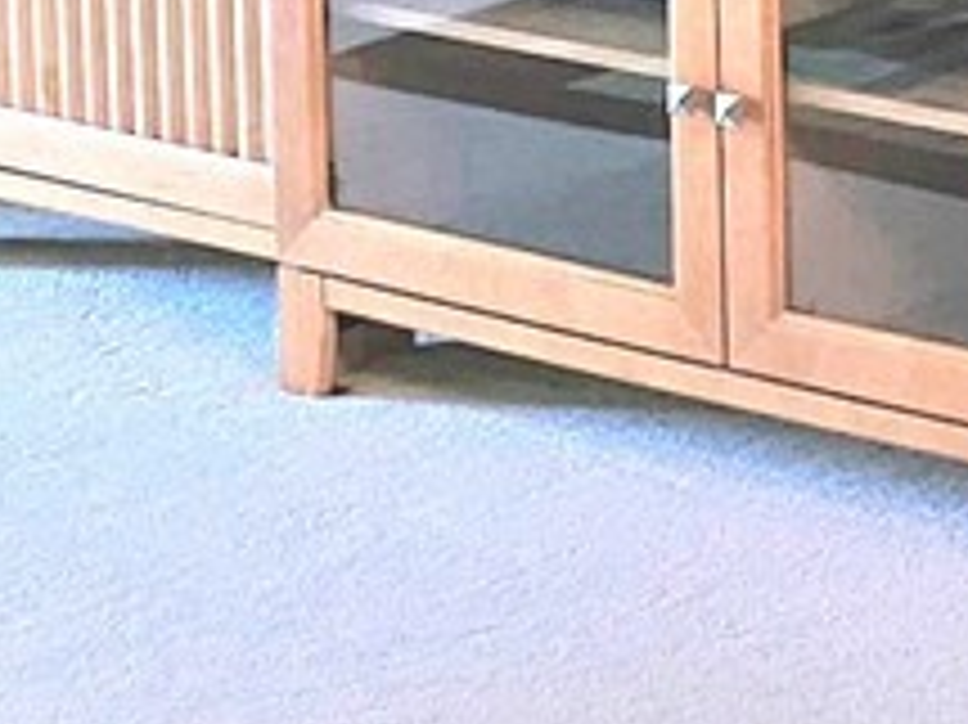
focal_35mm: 171
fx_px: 4779
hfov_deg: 11.3
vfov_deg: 8.4
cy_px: -495
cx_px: 1252
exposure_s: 1/20
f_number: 1.7
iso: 125
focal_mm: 6.3
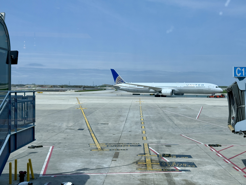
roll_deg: -0.2
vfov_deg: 30.3
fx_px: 341
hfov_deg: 39.7
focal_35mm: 48
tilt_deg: -1.2
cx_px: 123
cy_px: 92
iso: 64
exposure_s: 1/1041
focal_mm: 6.76
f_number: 1.78
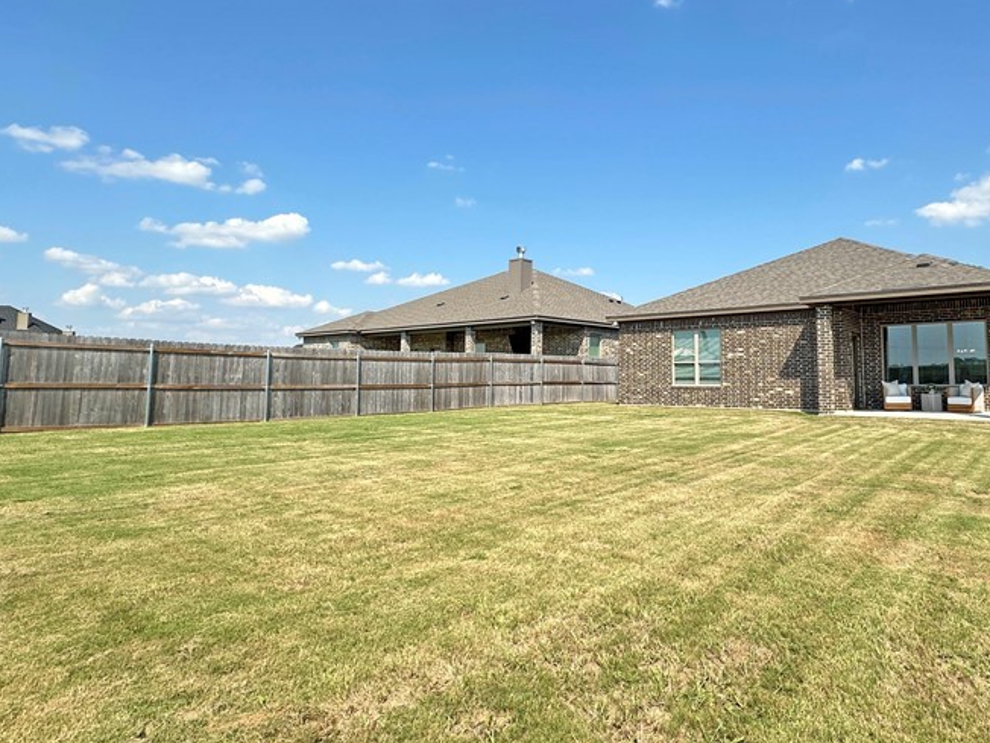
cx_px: 624
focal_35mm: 22
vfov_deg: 60.9
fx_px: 629
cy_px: 325
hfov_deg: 74.9
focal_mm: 2.22
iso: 50
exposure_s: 1/1247
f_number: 2.2
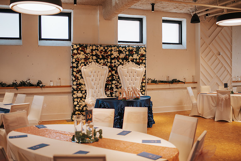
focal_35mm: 36
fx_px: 241
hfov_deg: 53.1
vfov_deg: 36.8
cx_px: 120
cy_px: 80
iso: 160
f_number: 1.8
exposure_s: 1/320
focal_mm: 35
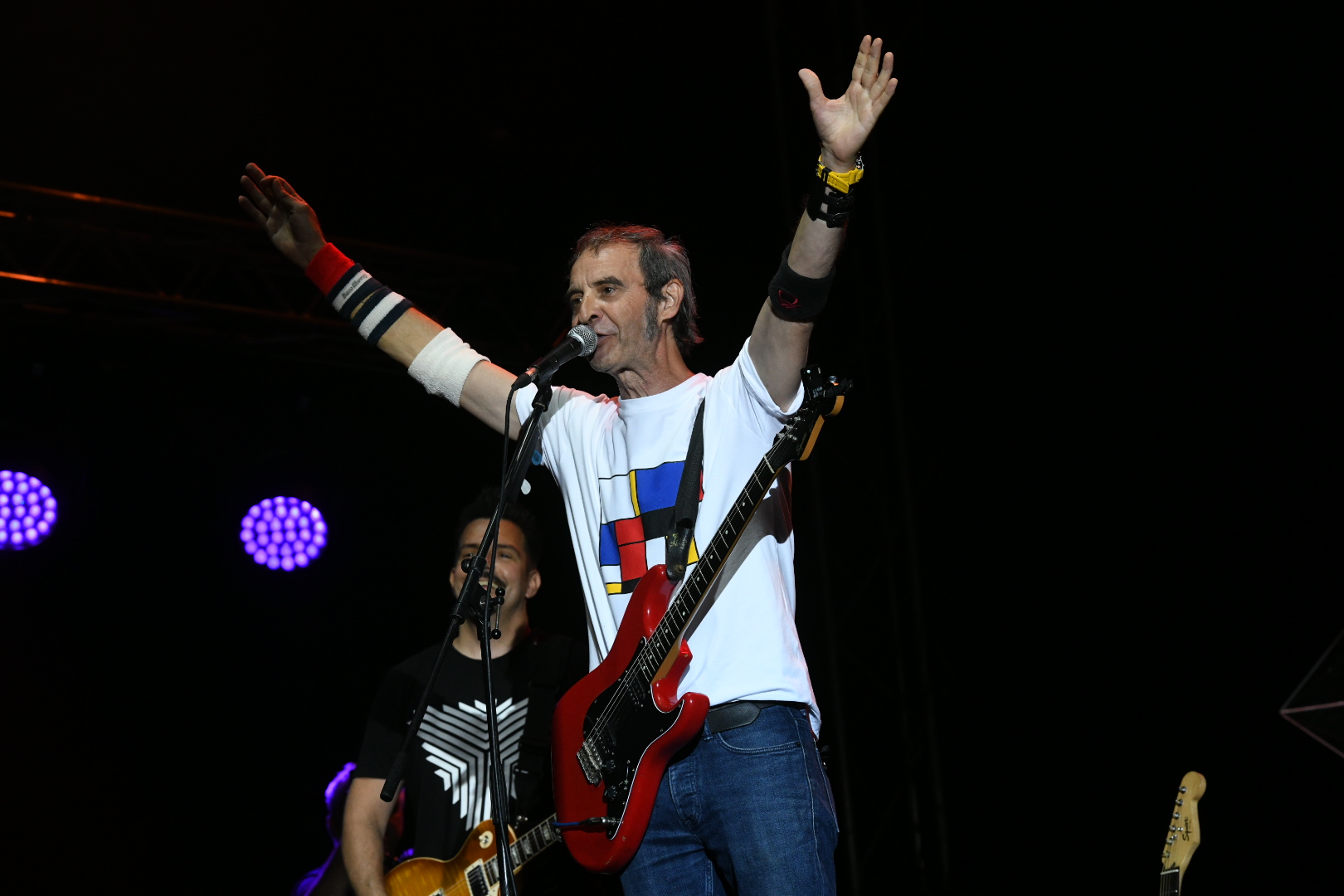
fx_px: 5973
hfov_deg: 12.8
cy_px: 448
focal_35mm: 160
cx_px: 672
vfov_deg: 8.6
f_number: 9
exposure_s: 1/250
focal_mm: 160
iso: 3200
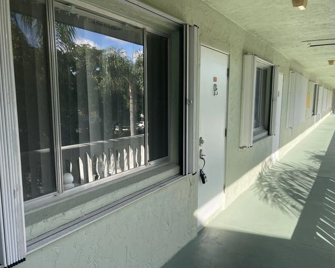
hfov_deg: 58.8
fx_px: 297
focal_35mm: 30
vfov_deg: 48.4
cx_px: 165
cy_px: 143
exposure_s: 1/740
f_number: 1.6
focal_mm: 5.1
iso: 32
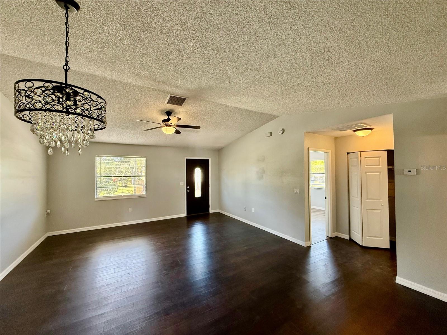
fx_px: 181
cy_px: 168
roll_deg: +0.0
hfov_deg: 102.1
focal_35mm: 14
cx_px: 224
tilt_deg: +1.5
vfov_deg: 85.7
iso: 320
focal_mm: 2.22
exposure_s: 1/120
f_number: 2.2
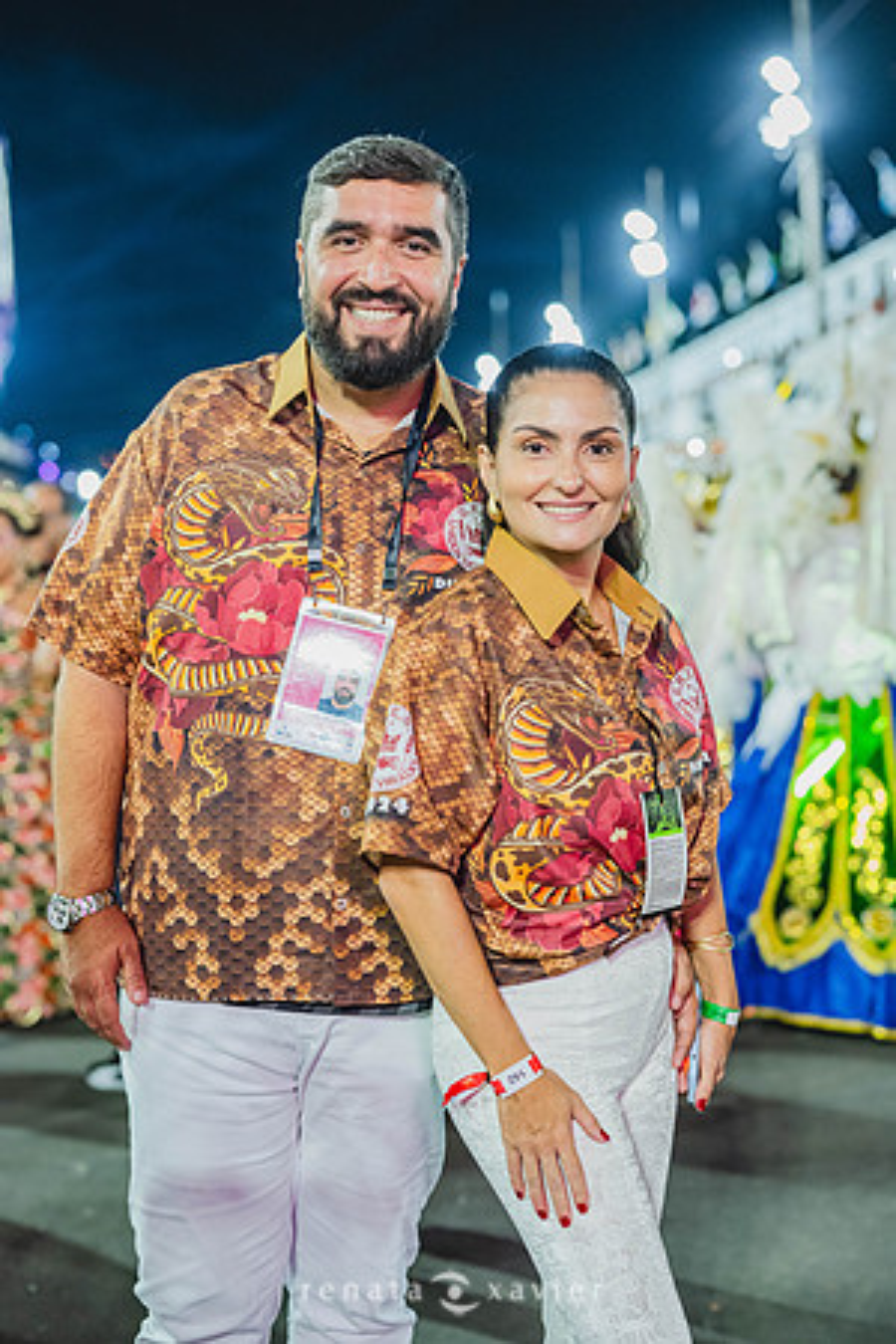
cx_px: 448
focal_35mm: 50
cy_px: 672
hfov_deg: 27.0
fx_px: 1867
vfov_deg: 39.6
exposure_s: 1/160
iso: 2000
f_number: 2.2
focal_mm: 50
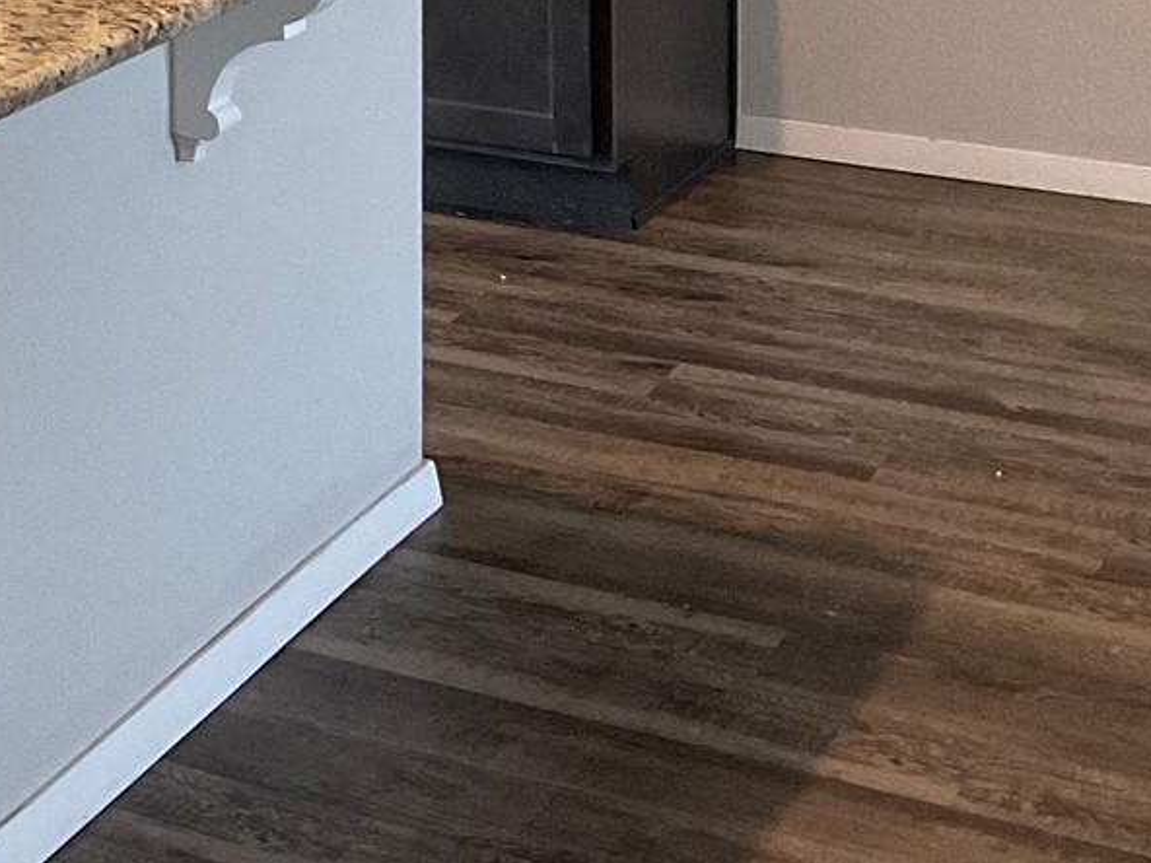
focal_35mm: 94
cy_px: -410
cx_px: -552
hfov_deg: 18.6
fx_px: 3126
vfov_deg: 14.7
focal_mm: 3
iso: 125
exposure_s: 1/60
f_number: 1.8
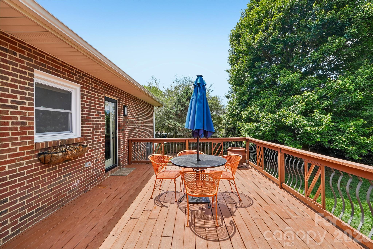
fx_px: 155
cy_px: 124
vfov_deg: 77.3
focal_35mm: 15
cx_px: 186
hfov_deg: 100.4
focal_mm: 10
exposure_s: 1/60
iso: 100
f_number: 8
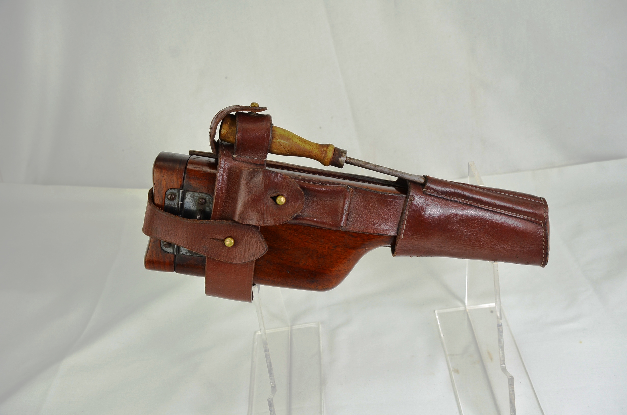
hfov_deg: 53.2
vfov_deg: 36.7
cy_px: 208
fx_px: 626
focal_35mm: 36
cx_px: 314
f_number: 5.6
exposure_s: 1/125
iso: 200
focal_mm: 24
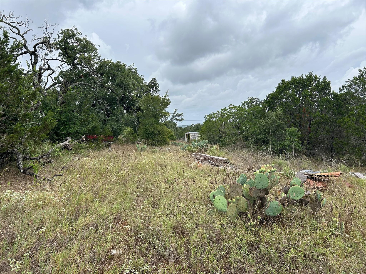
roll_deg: +1.3
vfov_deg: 53.1
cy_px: 137
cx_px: 183
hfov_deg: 67.3
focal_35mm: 26
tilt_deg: -1.9
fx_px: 275
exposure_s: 1/3704
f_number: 1.5
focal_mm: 5.7
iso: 50
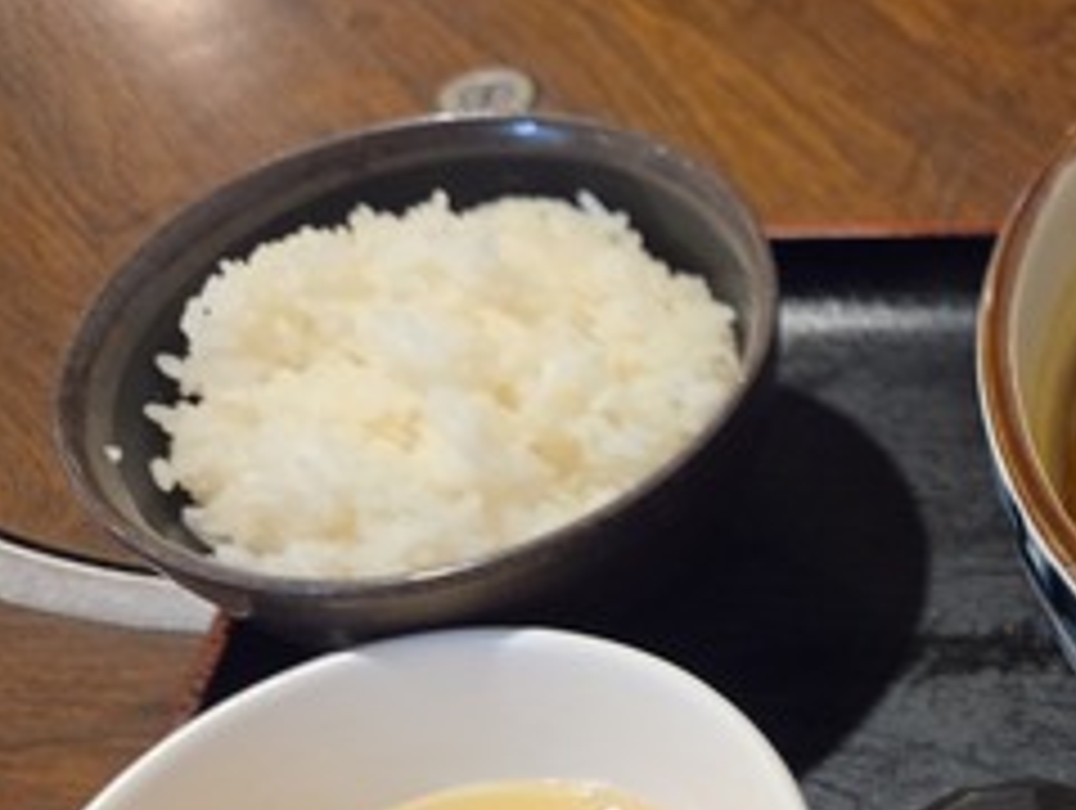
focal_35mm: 49
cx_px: 1144
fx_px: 1525
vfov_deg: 28.8
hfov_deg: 34.3
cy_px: 704
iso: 800
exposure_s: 1/120
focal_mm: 5.4
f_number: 1.8
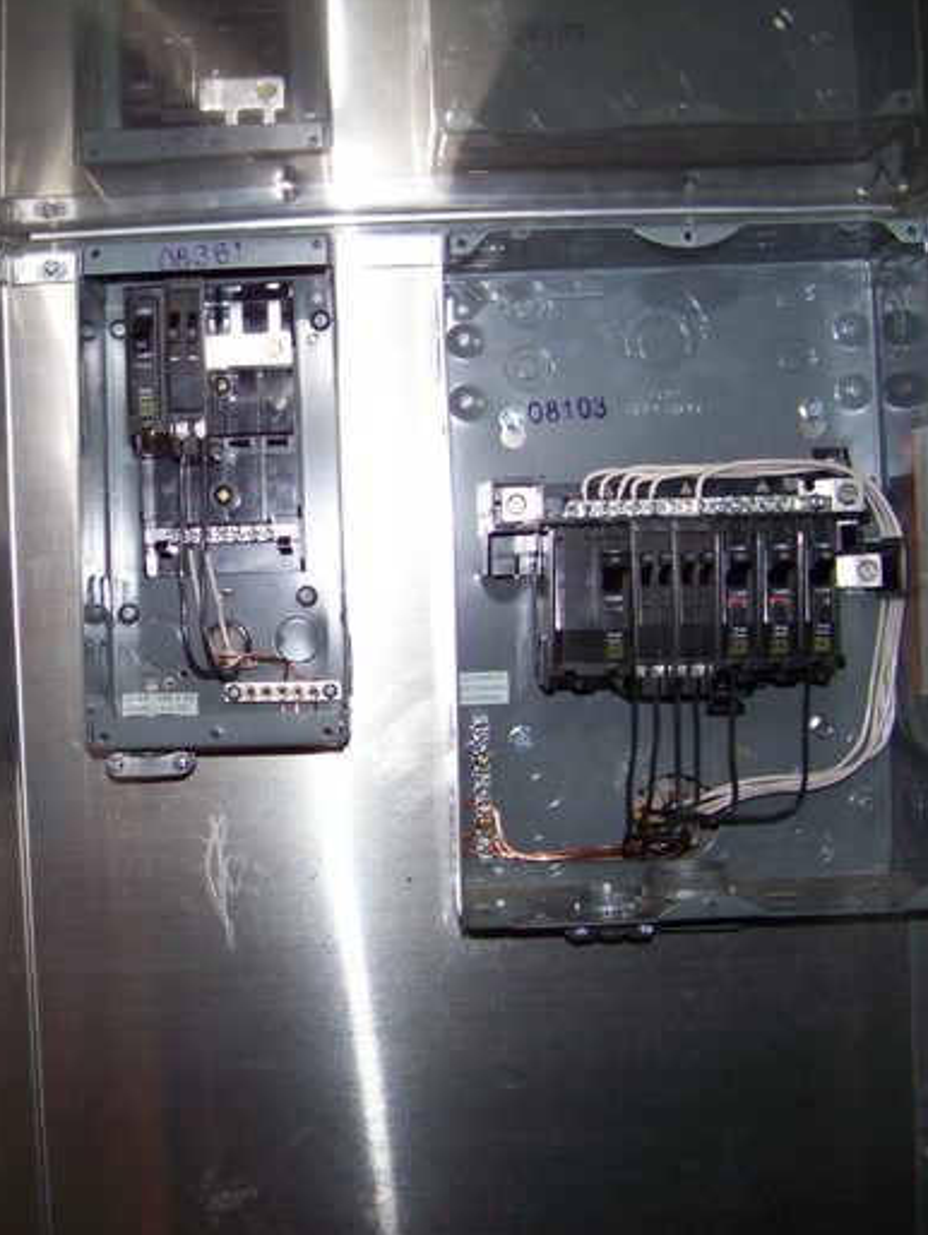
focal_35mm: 49
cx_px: 252
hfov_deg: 29.3
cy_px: 624
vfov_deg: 38.9
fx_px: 1750
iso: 200
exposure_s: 1/30
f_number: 2.8
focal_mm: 5.85
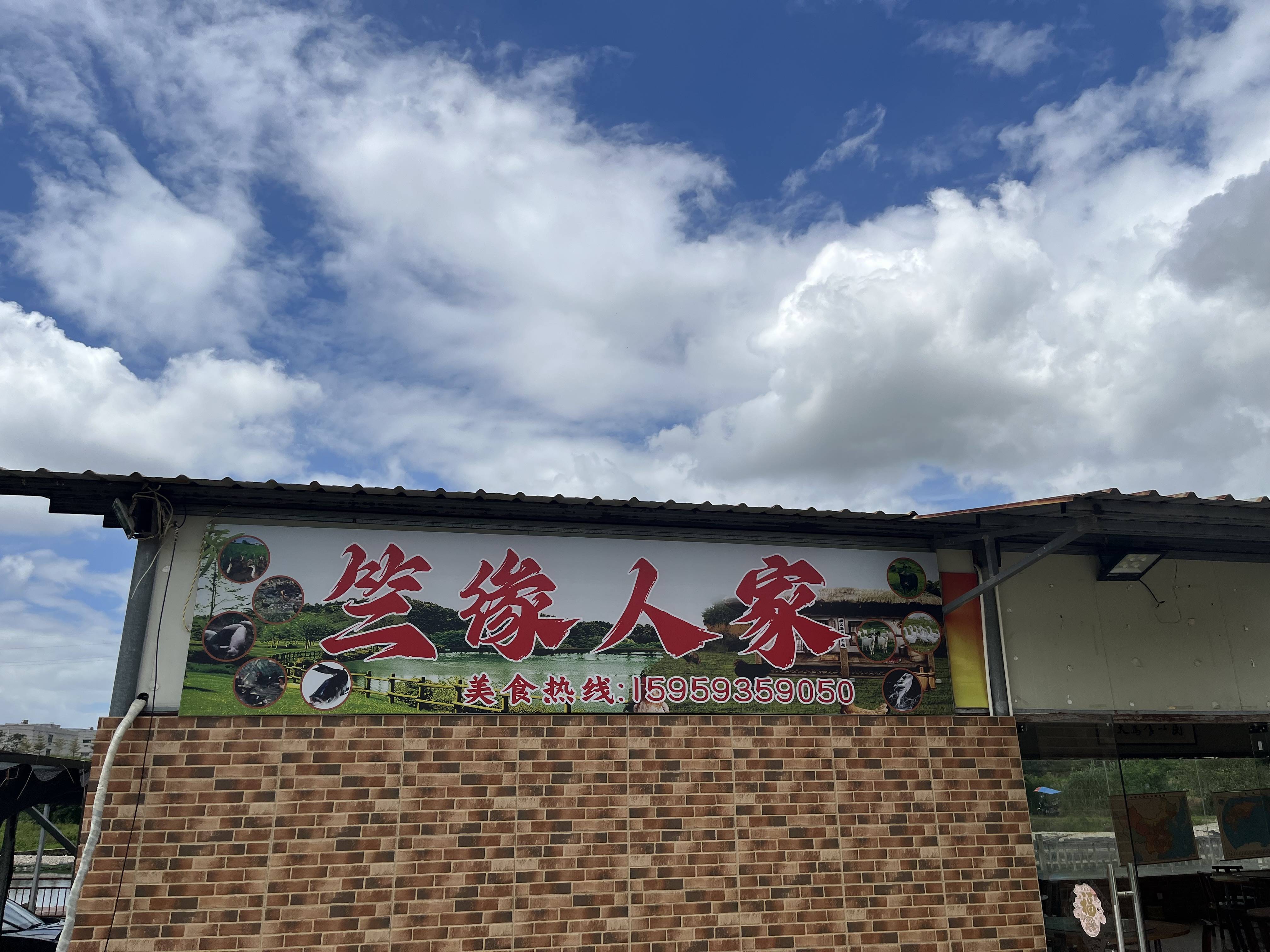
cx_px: 635
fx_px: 954
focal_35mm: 26
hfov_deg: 67.3
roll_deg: +2.7
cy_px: 476
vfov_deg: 53.1
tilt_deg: +18.4
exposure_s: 1/8403
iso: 50
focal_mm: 5.1
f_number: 1.6
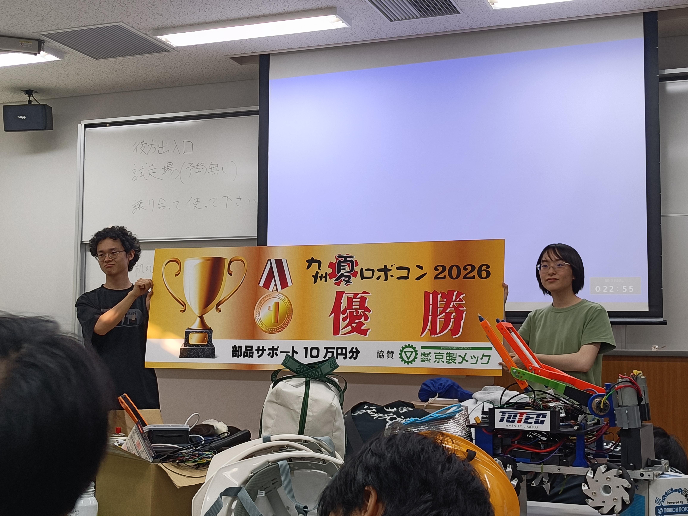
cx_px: 344
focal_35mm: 48
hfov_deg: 39.7
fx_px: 954
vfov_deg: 30.3
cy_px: 258
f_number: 1.7
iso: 160
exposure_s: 1/60
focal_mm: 4.7
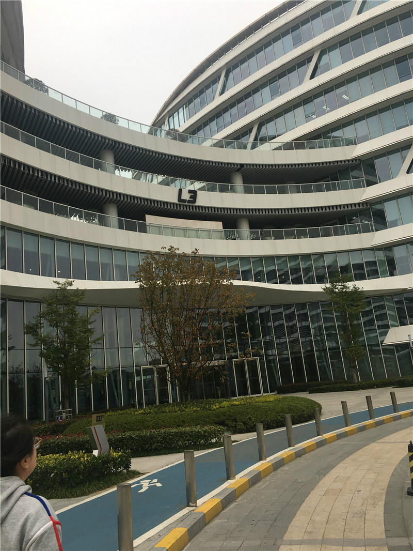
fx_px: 461
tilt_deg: +14.6
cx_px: 206
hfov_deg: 48.2
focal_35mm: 29
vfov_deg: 61.6
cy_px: 276
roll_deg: +7.3
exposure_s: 1/250
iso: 25
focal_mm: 4.15
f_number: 2.2
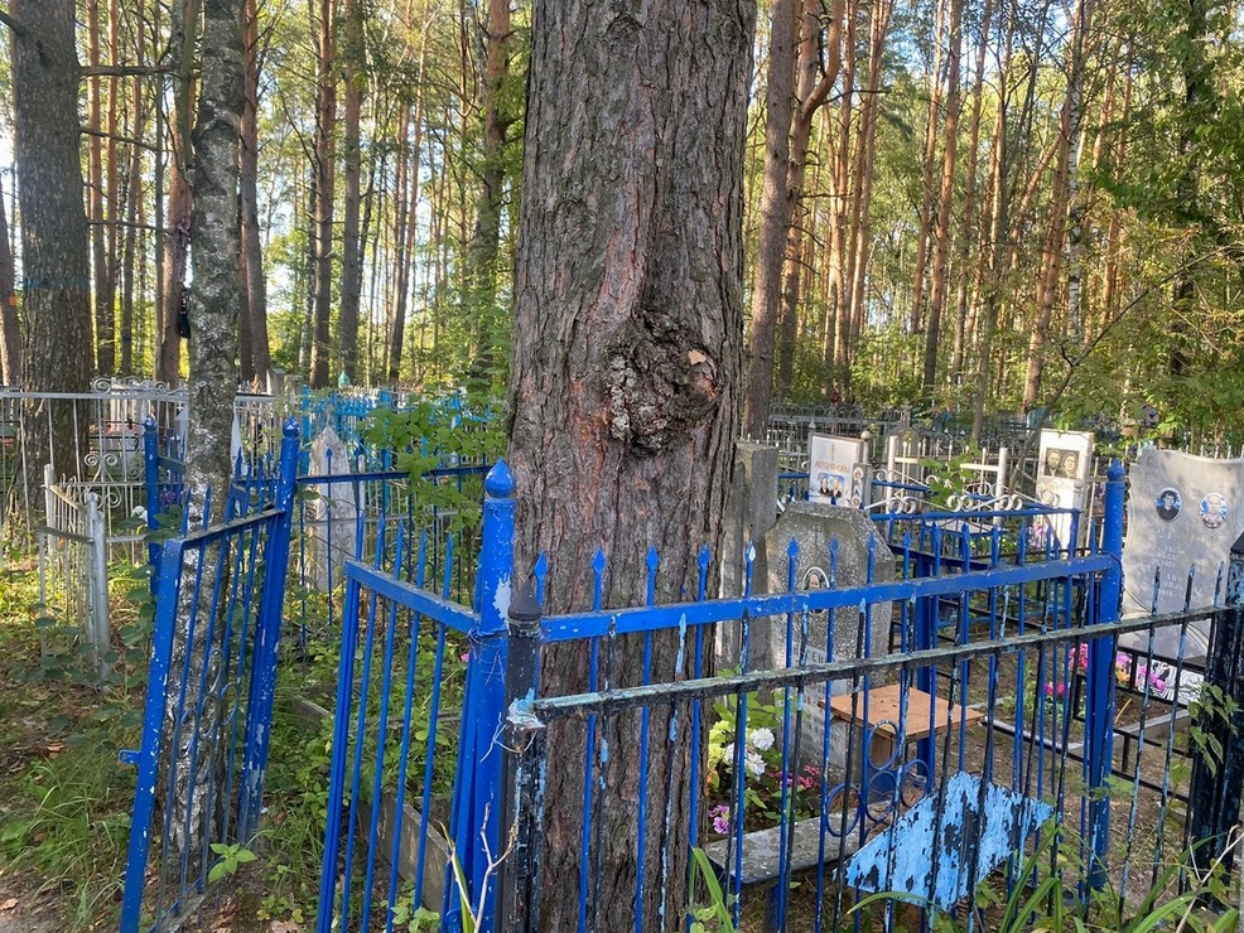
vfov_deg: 51.4
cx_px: 638
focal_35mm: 27
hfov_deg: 65.3
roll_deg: -3.4
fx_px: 971
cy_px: 480
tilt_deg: -3.0
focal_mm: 4.25
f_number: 1.8
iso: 64
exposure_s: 1/121
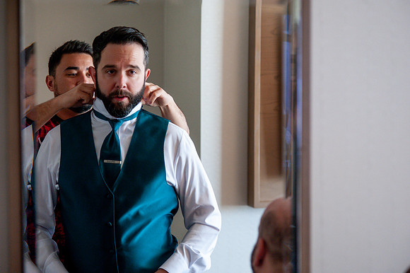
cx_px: 205
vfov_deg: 13.0
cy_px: 136
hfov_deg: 19.5
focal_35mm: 105
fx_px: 1195
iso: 2000
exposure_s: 1/160
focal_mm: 105
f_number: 4
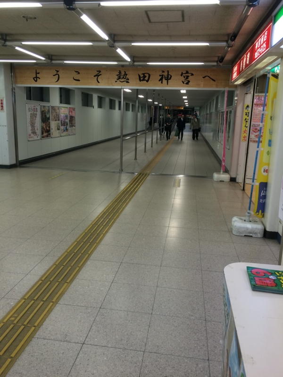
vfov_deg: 61.7
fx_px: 316
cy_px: 188
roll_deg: -0.9
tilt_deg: -13.8
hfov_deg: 48.2
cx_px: 142
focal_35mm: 29
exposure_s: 1/40
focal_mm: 4.15
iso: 40
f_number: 2.2
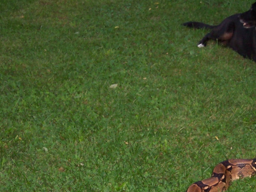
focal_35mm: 77
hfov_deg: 25.0
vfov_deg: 19.1
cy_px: 129
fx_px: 569
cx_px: 202
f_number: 2.8
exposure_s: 1/30
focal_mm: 8
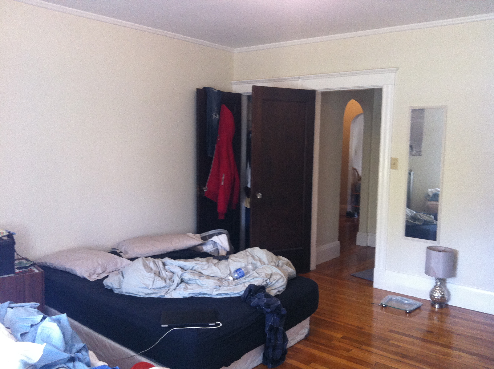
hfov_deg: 52.7
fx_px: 499
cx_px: 247
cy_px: 184
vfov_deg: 40.6
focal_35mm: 35
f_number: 2.8
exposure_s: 1/15
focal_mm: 3.85
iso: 125
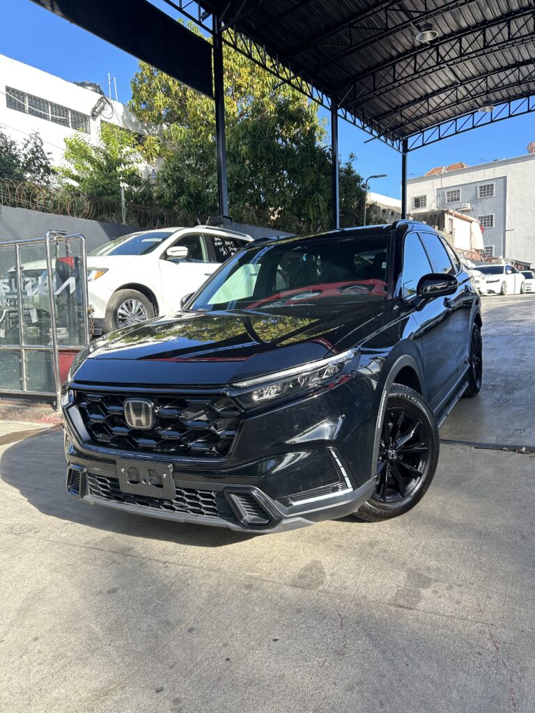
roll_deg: -0.4
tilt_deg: -4.5
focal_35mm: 26
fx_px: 536
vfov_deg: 67.3
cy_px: 356
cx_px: 268
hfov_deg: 53.1
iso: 50
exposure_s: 1/533
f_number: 1.5
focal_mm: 5.7
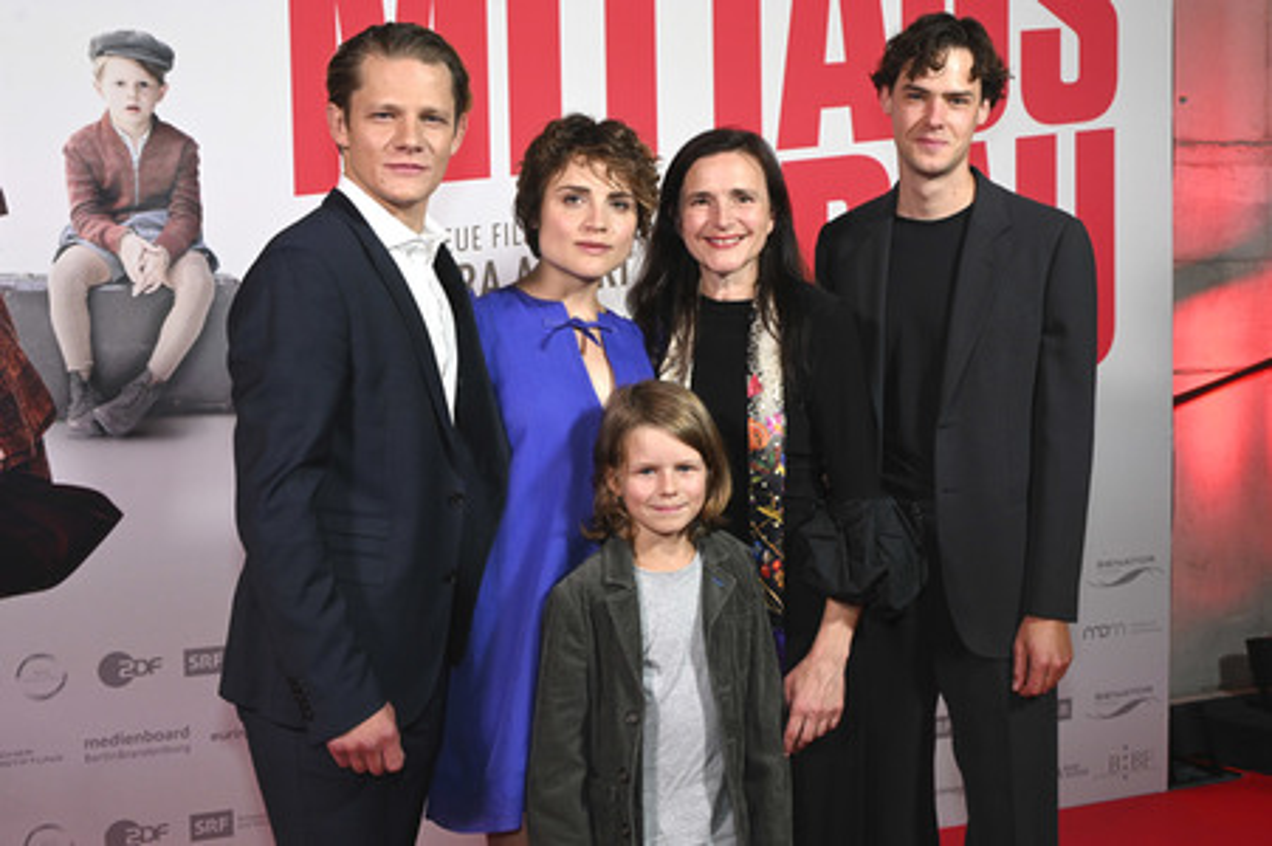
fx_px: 1412
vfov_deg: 33.4
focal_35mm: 40
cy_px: 423
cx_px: 636
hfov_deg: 48.5
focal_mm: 40
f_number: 7.1
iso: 2000
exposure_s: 1/200
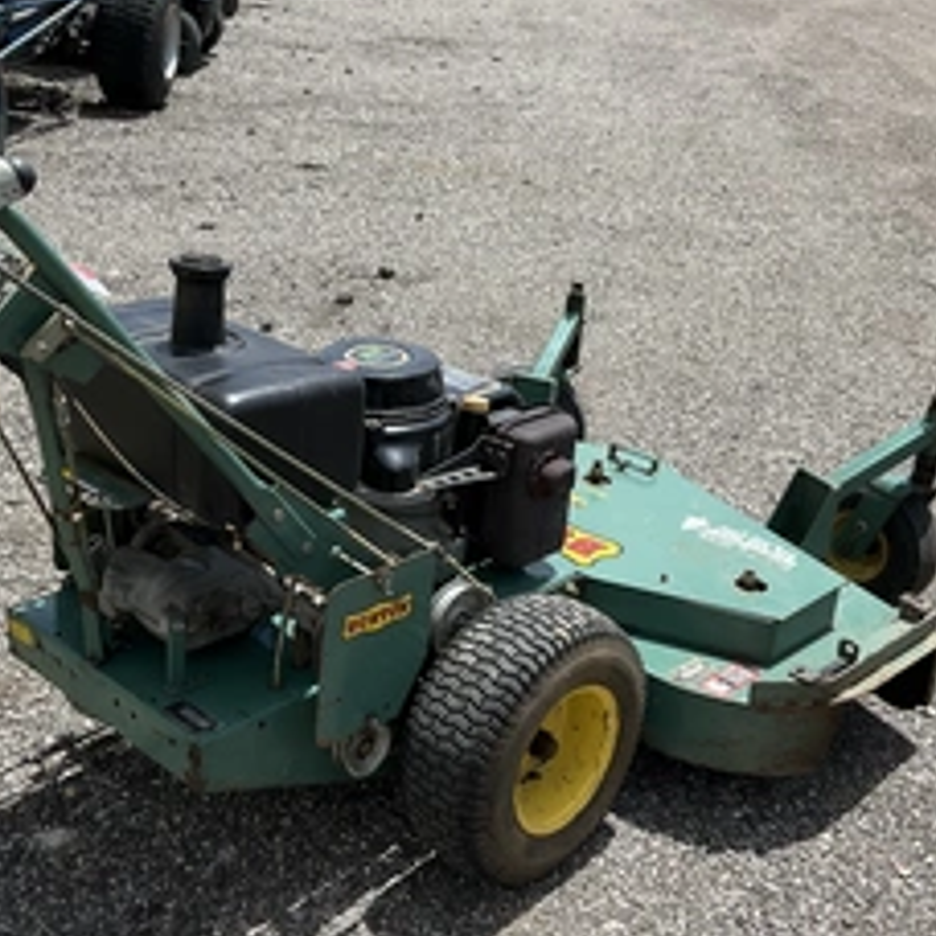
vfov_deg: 37.5
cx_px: 415
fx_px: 1377
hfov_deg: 37.5
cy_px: 501
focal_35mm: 45
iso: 25
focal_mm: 3
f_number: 1.8
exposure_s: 1/1675
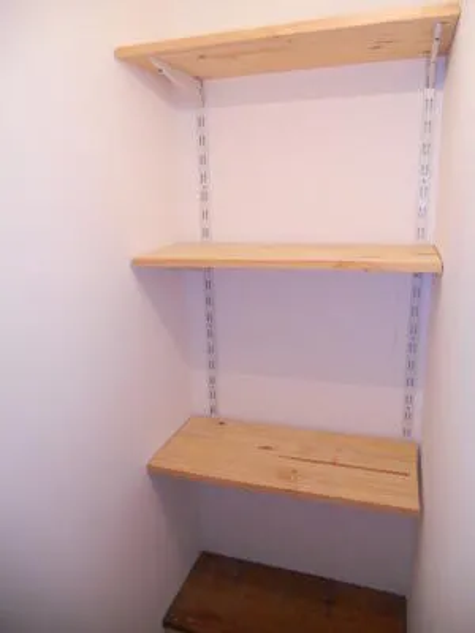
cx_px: 238
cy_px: 316
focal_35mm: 27
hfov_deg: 51.4
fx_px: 494
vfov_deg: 65.3
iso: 200
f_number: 3.2
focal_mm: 4.9
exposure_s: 1/30
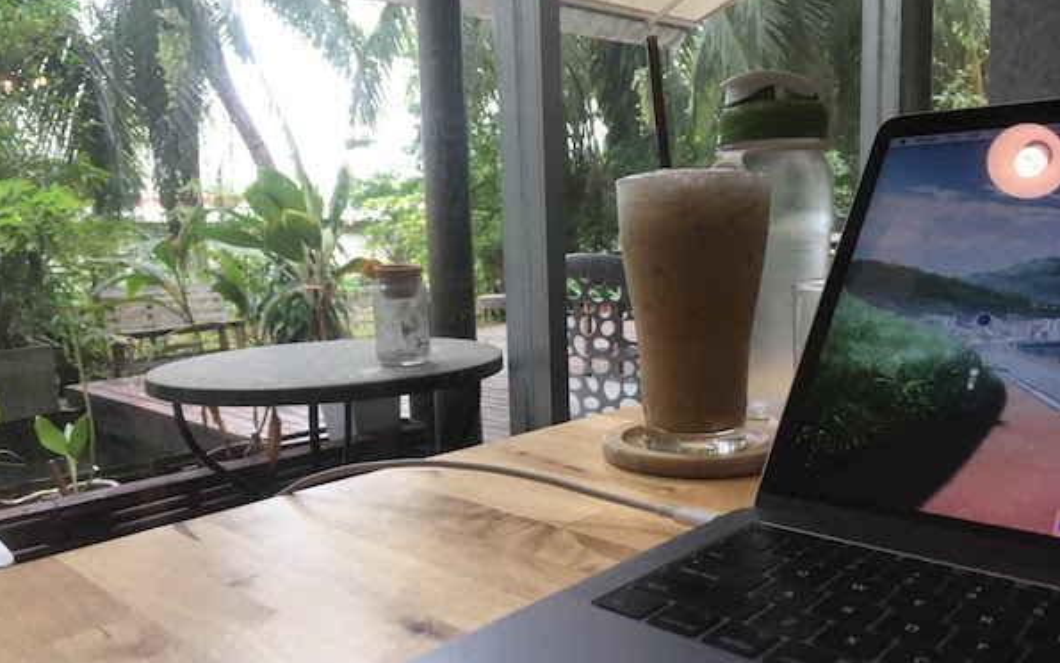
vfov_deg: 40.6
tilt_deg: -6.6
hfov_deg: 61.2
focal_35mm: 31
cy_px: 351
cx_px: 527
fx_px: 896
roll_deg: +1.8
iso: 32
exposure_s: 1/33
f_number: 2.2
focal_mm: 4.15
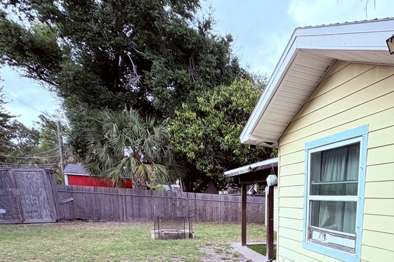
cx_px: 357
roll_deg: -3.6
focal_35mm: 31
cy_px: 265
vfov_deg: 37.6
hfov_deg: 52.7
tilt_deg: -11.6
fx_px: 339
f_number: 2.2
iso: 40
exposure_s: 1/502
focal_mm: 2.22
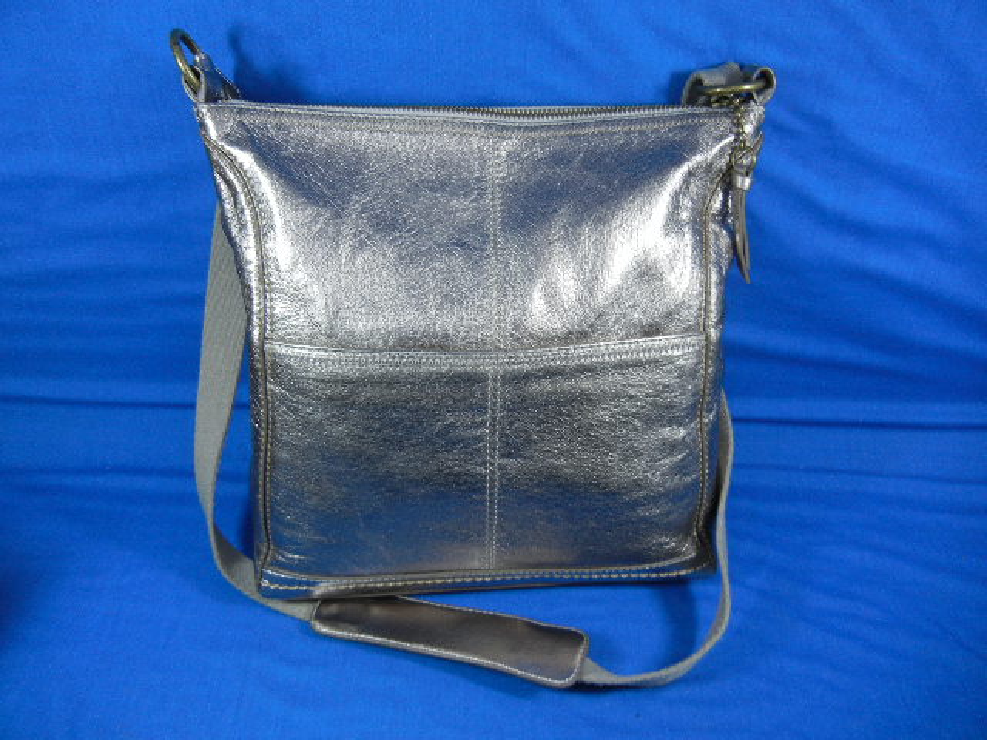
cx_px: 494
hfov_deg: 60.0
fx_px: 855
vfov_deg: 46.8
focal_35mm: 30
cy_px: 370
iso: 200
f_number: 3.5
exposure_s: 1/30
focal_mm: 5.4
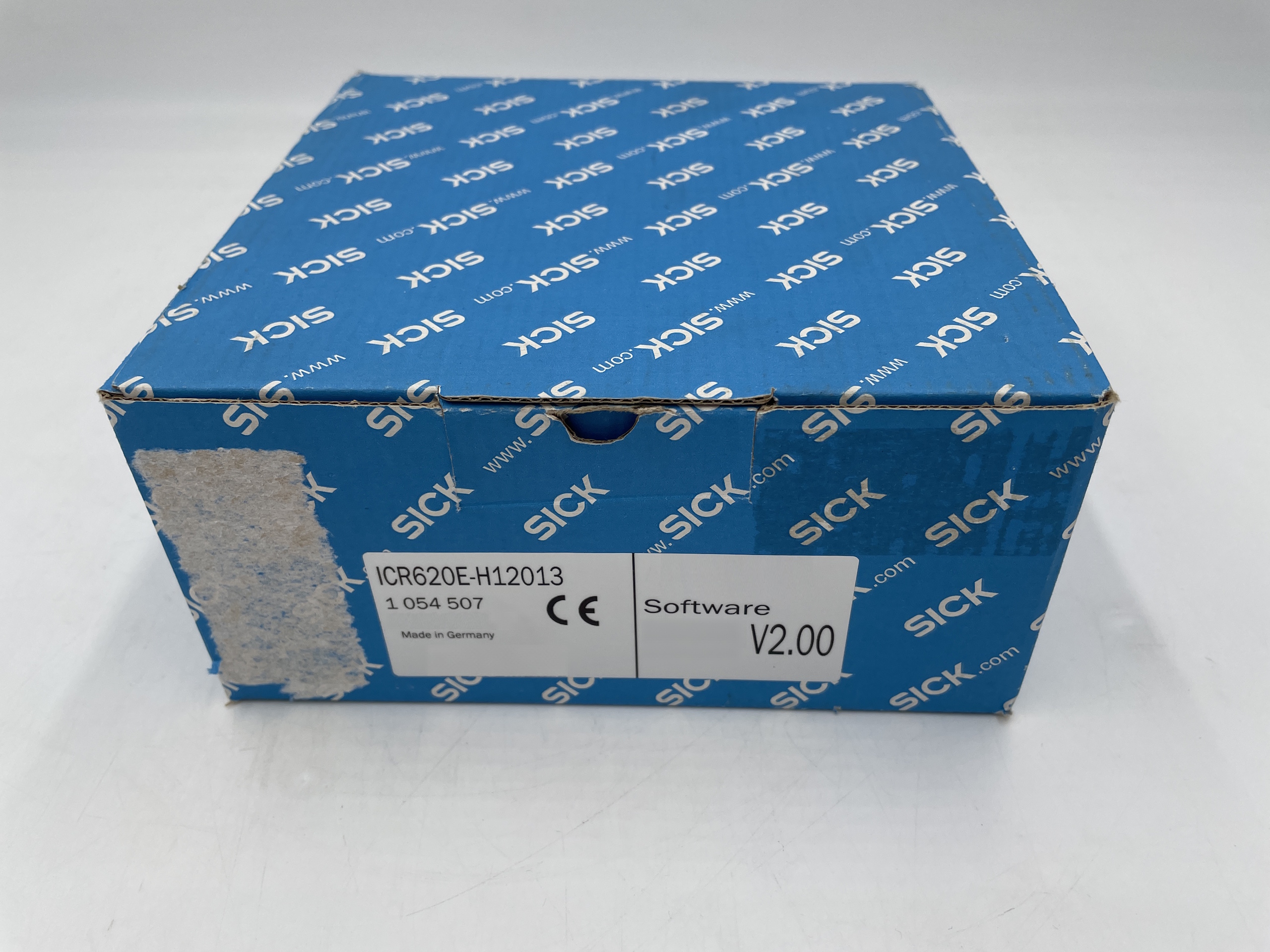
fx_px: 954
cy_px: 476
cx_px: 635
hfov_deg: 67.3
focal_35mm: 26
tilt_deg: -38.6
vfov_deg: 53.1
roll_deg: +0.7
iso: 32
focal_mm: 4.2
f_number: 1.6
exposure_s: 1/530
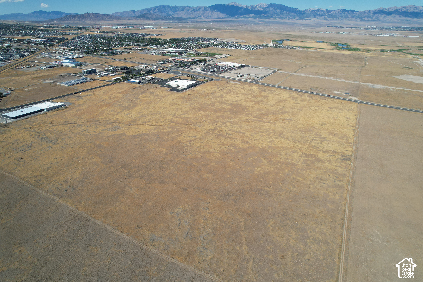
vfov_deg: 57.2
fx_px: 258
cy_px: 141
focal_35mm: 22
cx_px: 212
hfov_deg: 78.6
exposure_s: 1/2500
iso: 100
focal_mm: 8.38
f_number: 2.8
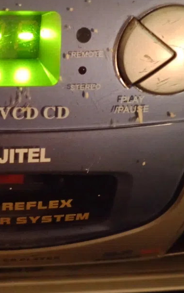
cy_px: 113
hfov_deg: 19.6
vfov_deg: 31.9
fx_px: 513
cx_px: -11
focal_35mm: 64
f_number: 1.6
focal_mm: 4.09
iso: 6963
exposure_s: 1/14.3
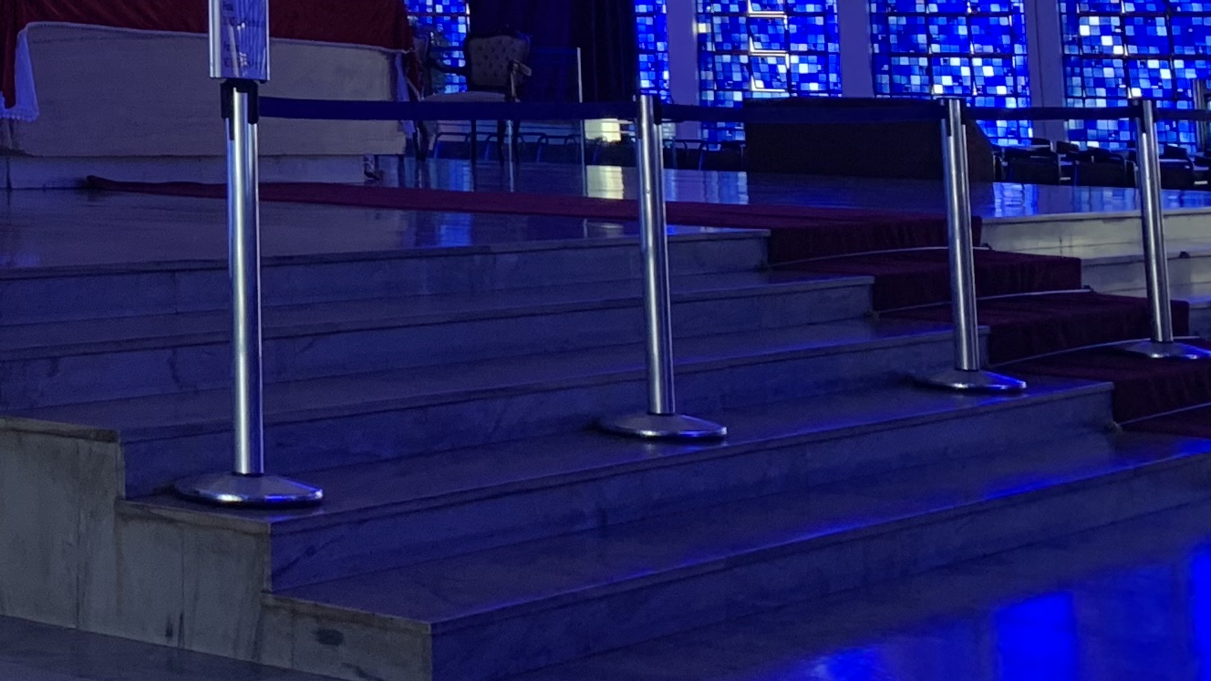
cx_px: -356
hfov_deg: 22.2
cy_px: -399
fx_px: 2762
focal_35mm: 86
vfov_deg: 13.1
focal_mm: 4.25
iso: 100
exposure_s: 1/117
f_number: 1.8
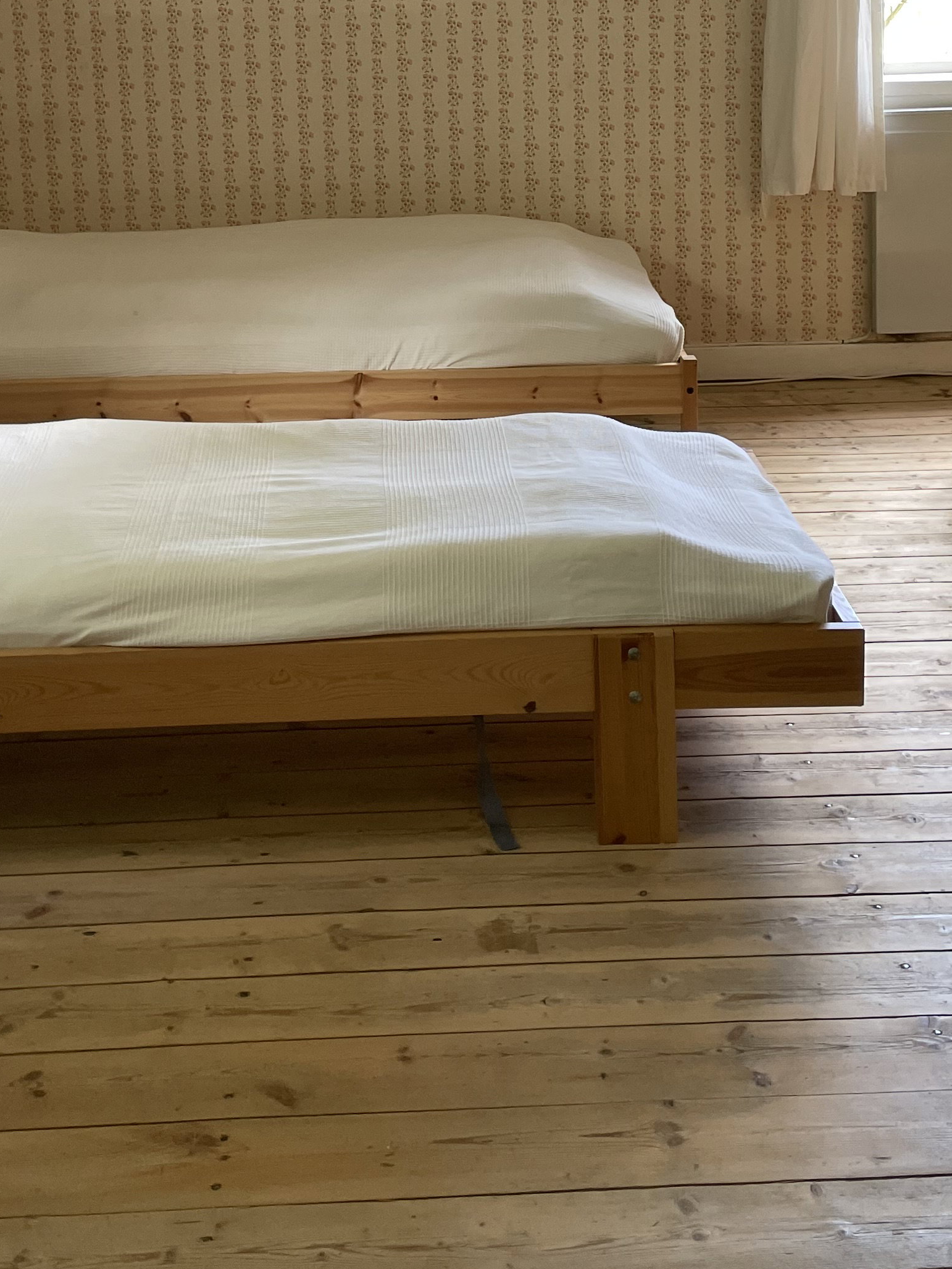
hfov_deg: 28.5
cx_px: 423
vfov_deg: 35.5
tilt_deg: -9.7
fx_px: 1870
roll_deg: +1.5
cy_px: 151
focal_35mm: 51
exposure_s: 1/117
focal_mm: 4.2
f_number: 1.6
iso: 125
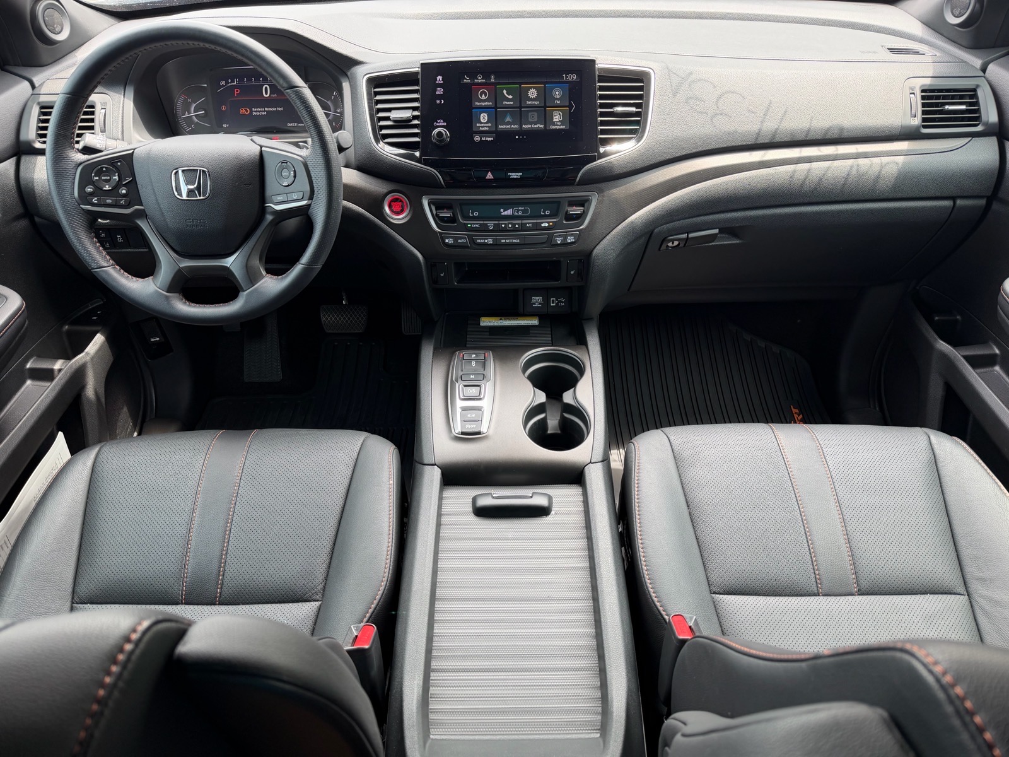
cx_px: 504
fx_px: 700
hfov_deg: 71.6
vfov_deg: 56.8
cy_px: 378
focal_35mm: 24
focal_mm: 6.76
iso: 64
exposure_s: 1/121
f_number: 1.78
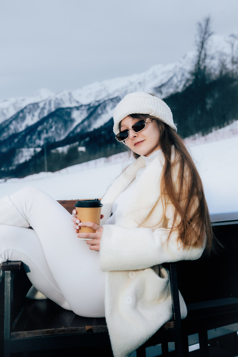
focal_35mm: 61
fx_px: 605
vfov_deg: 32.9
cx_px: 119
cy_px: 178
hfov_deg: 22.3
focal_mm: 61
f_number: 6.3
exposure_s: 1/100
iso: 500
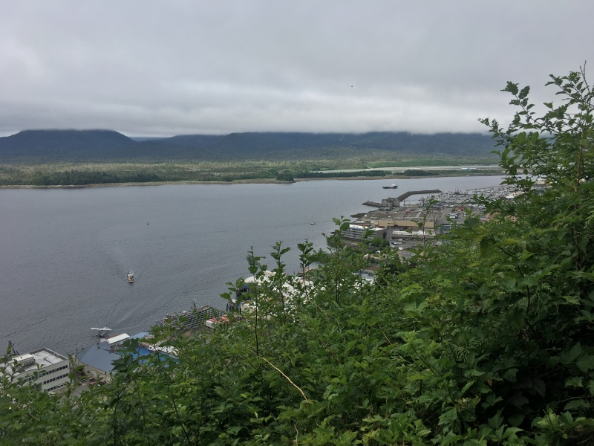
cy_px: 223
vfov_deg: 48.2
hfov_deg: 61.7
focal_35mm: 29
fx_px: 498
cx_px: 297
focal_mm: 4.15
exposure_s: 1/1202
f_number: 2.2
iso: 25
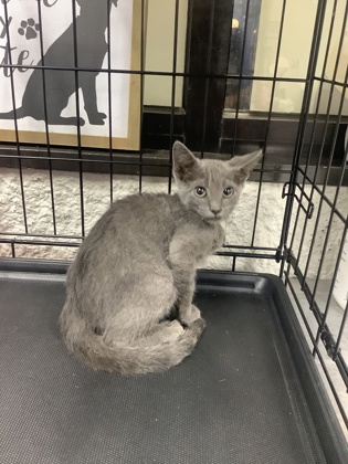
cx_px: 174
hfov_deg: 45.4
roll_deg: -2.8
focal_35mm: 31
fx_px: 416
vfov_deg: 58.4
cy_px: 232
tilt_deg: -22.1
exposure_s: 1/30
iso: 320
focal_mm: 3.3
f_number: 2.4
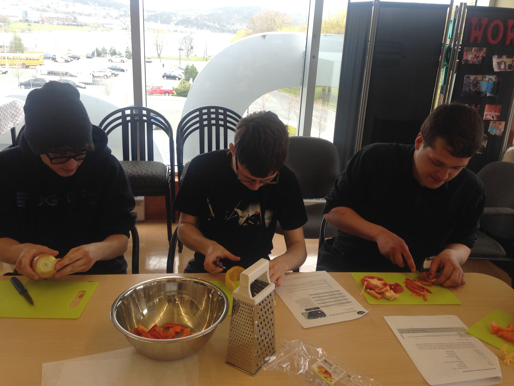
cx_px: 257
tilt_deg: -18.6
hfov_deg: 55.4
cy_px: 193
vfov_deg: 42.9
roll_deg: -3.0
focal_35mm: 33
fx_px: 490
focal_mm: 4.12
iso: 50
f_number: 2.4
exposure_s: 1/166
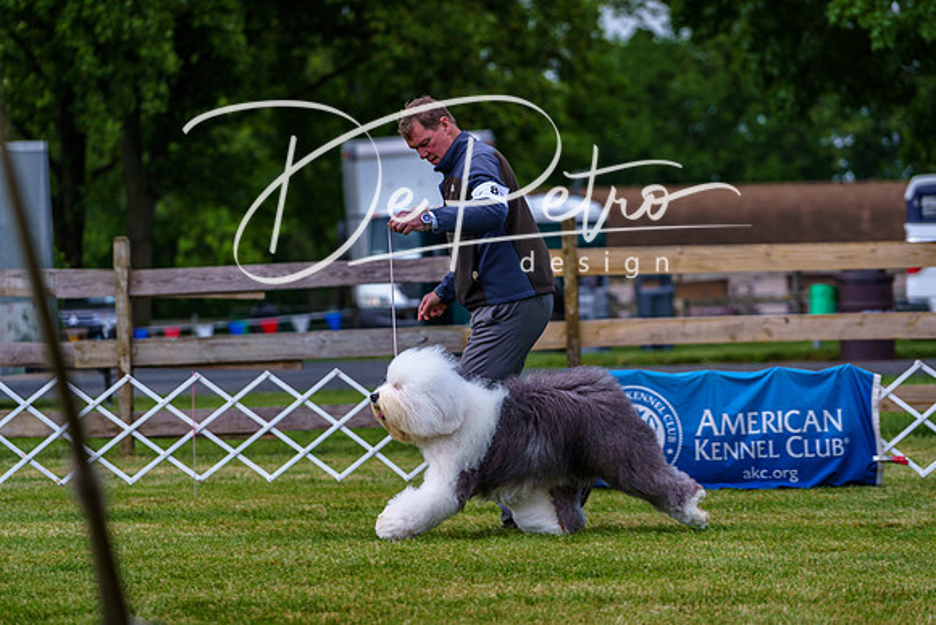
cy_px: 312
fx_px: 4031
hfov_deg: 13.2
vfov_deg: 8.9
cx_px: 468
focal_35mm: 155
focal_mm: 155
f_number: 4
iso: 160
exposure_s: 1/500
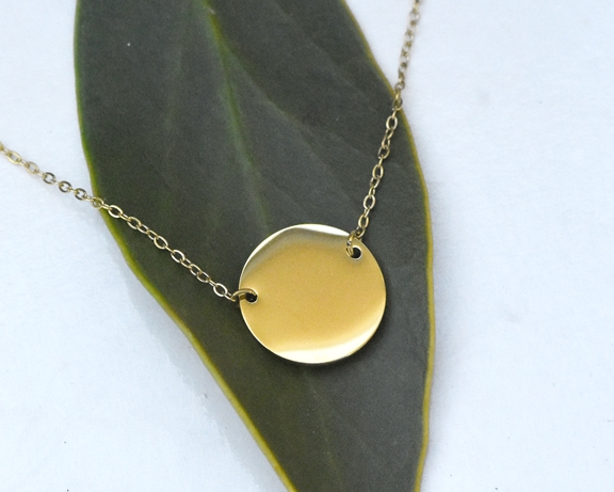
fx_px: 4777
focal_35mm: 263
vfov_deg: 5.9
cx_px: 302
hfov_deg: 7.4
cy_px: 306
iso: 3200
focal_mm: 105
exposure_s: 1/8000
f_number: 7.1
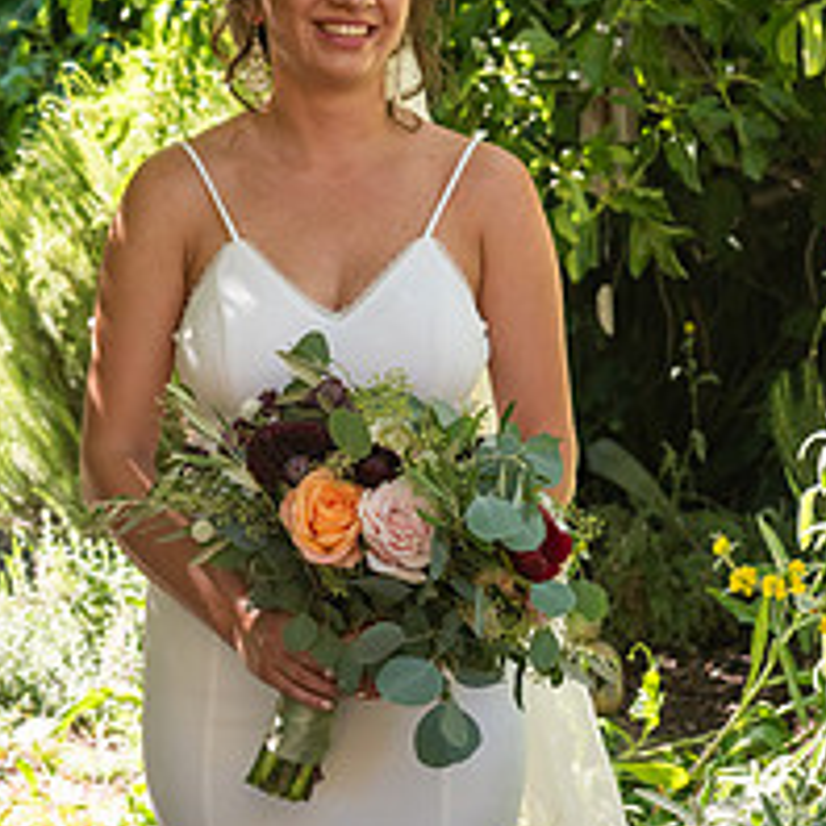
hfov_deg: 15.5
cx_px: 342
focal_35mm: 112
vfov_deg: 15.5
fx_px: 3024
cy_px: 254
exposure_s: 1/500
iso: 640
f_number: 5
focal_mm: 58
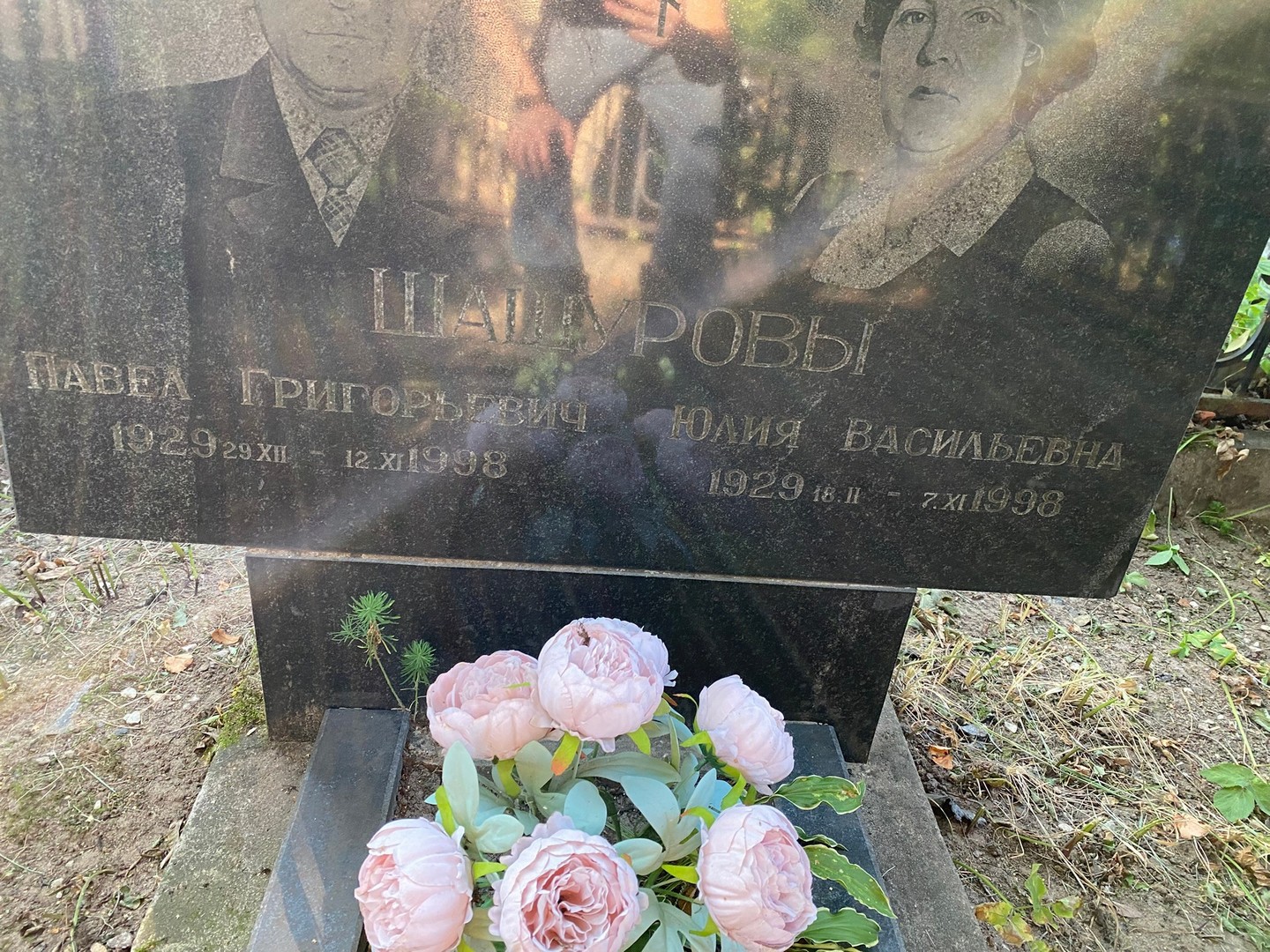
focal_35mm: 26
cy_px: 476
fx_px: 954
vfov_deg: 53.1
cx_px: 635
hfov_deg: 67.3
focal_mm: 4.25
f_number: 1.8
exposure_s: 1/86
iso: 125
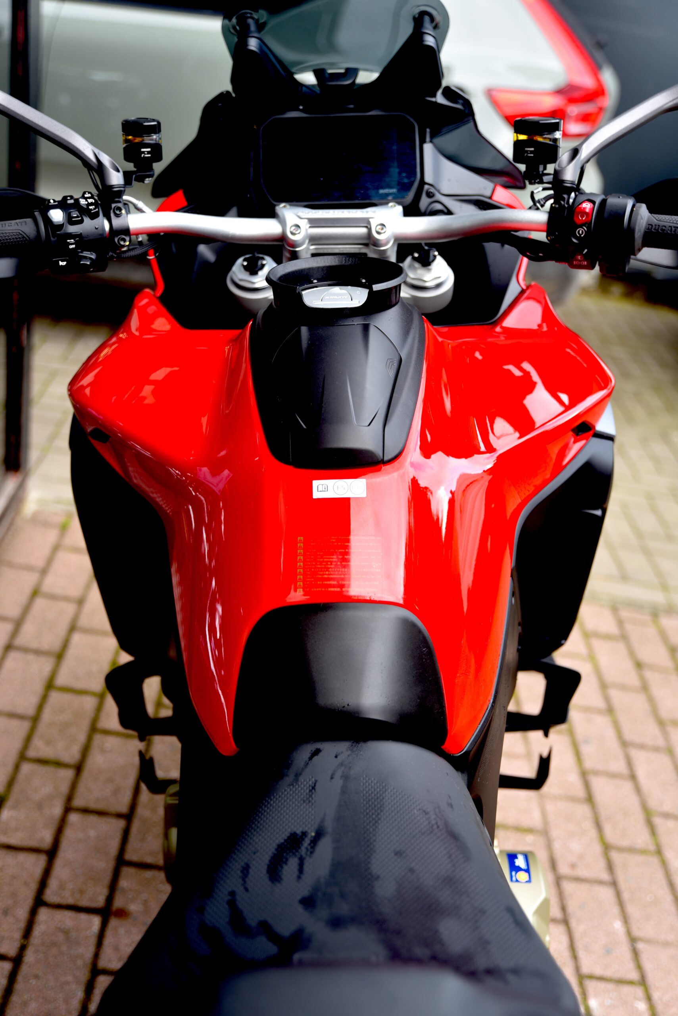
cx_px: 339
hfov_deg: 30.5
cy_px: 508
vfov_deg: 44.5
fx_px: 1242
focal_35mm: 44
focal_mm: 44
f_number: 2.8
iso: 100
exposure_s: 1/50
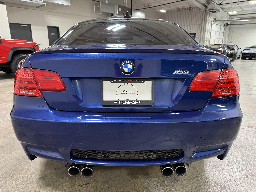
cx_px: 128
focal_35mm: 24
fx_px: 177
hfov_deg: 71.6
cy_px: 96
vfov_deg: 56.8
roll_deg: -0.2
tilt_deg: -15.2
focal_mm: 6.76
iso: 320
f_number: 1.78
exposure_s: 1/120
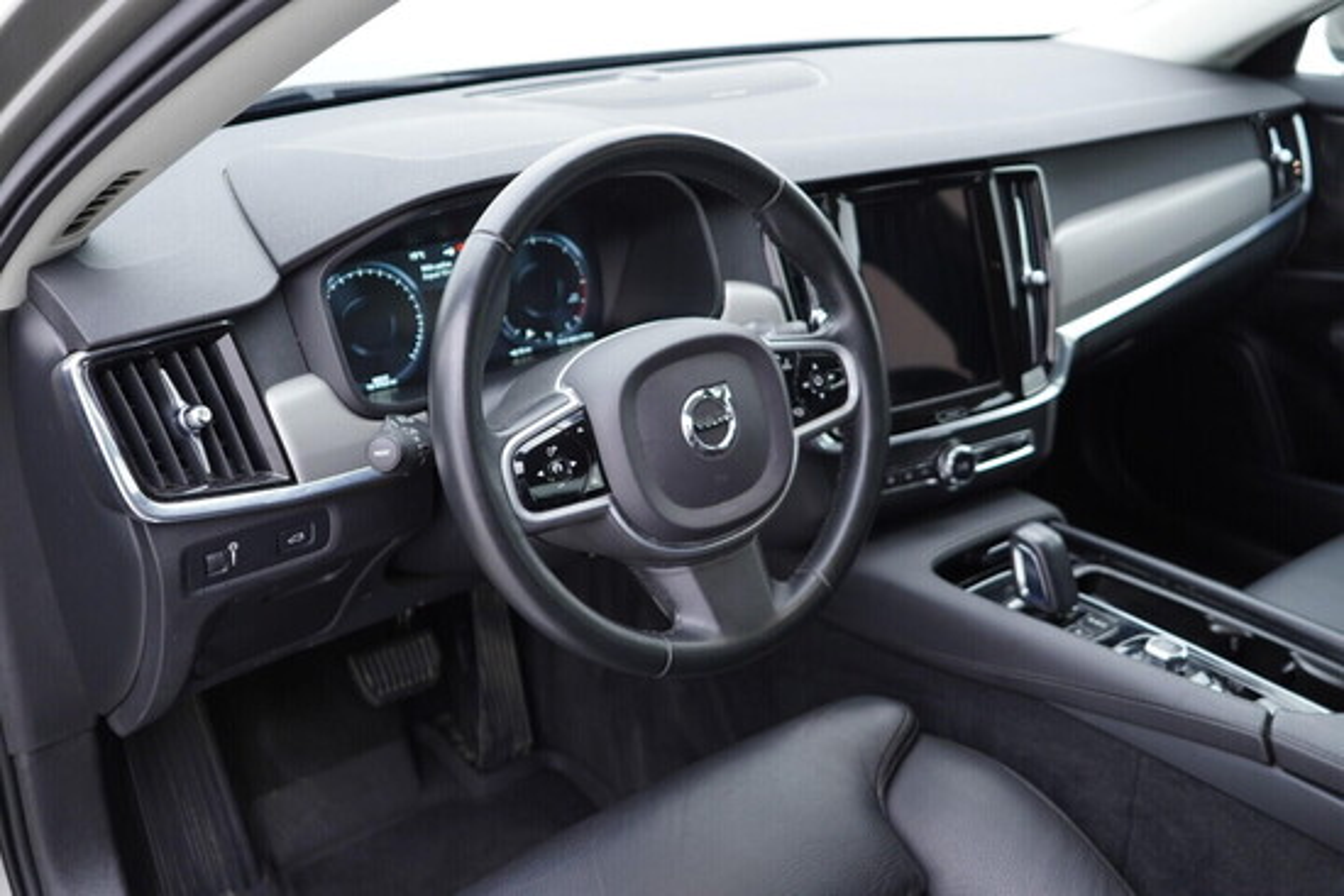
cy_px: 448
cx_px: 672
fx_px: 1344
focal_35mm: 36
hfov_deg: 53.1
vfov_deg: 36.9
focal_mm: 24
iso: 250
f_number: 2.8
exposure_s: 1/40
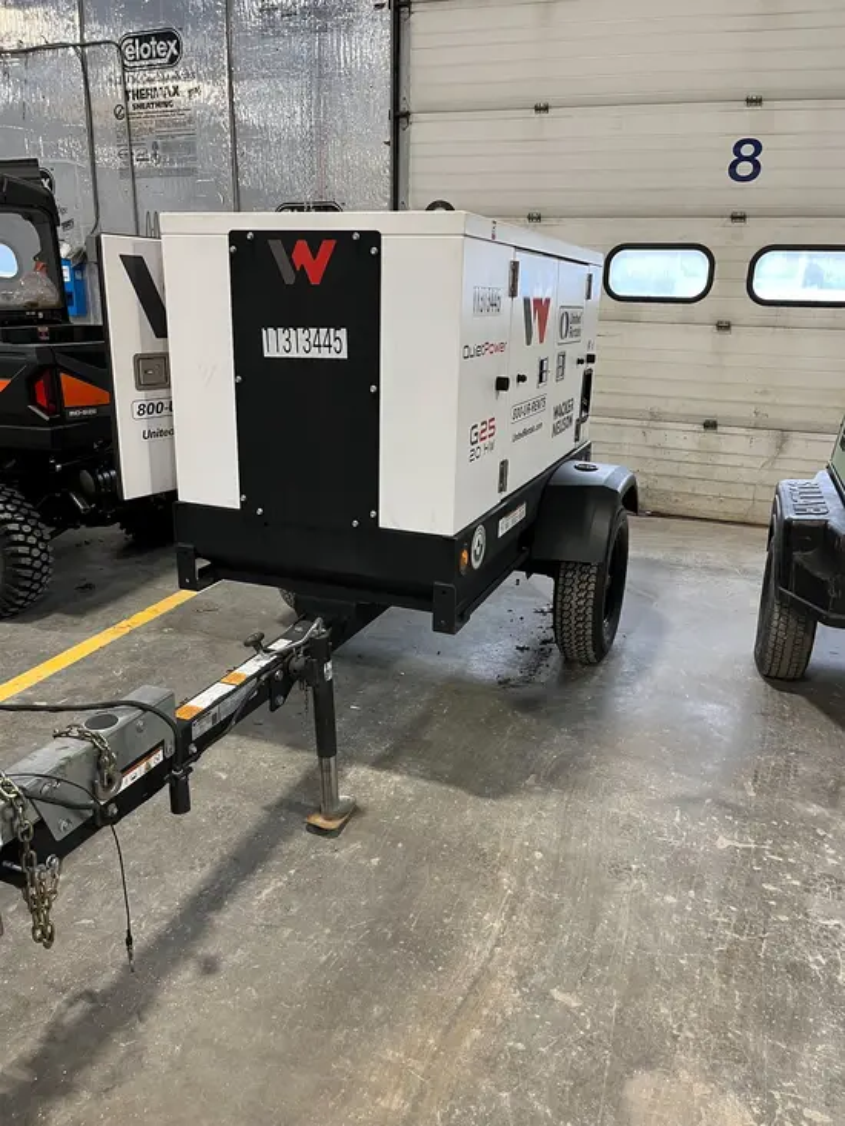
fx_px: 846
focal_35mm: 26
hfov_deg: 53.1
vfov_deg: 67.3
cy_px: 563
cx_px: 422
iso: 160
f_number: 1.6
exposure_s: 1/60
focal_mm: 5.1
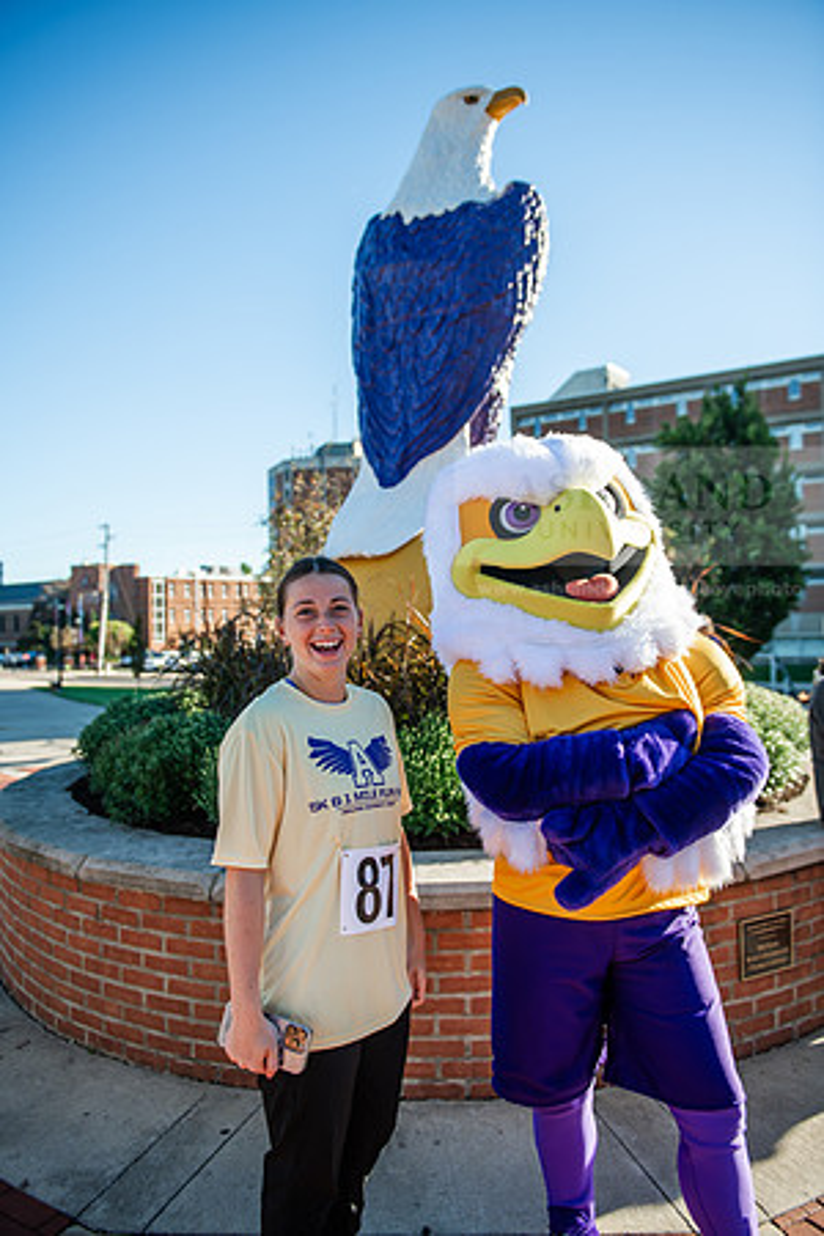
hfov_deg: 47.9
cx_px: 412
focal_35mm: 27
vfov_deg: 67.4
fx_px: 927
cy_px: 618
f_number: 3.2
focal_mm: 27
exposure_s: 1/640
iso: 100
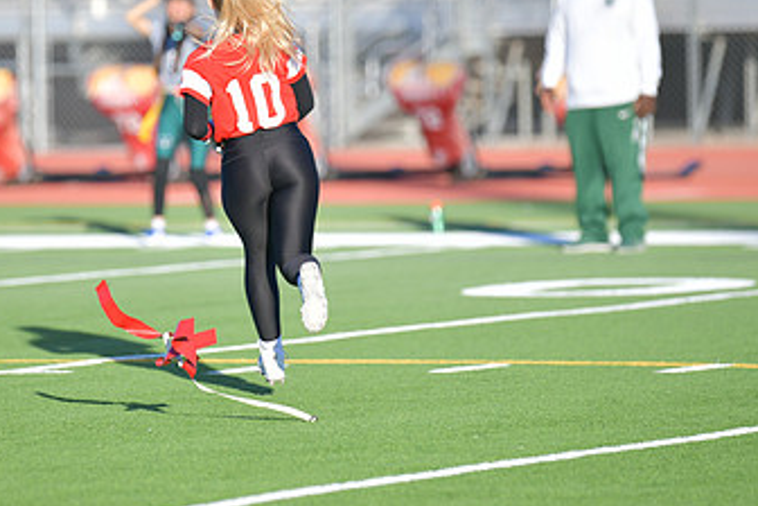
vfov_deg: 3.2
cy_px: 175
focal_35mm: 431
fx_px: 9074
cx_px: 282
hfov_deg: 4.8
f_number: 2.8
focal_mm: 250
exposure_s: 1/800
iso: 64
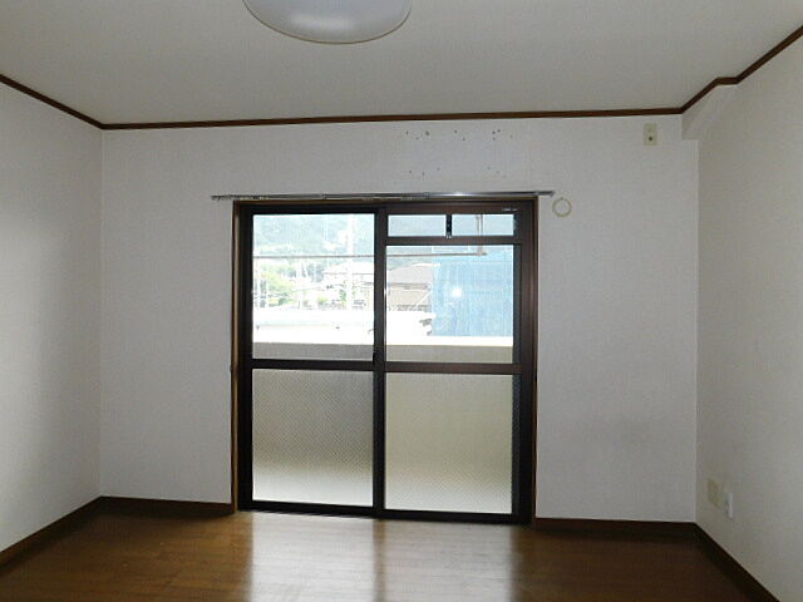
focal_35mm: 23
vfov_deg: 58.9
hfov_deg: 73.9
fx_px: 534
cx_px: 402
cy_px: 301
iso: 125
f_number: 3
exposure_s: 1/160
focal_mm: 4
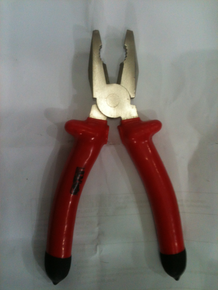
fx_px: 294
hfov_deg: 40.7
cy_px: 145
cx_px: 109
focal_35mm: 35
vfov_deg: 52.6
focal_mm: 3.85
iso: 125
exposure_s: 1/15
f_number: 2.8
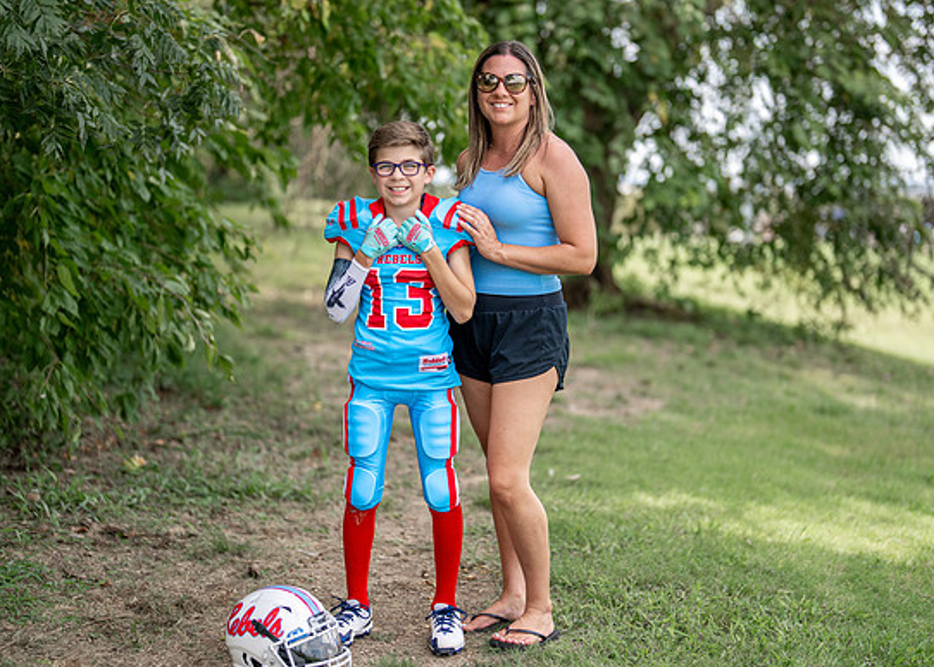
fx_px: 1804
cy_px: 319
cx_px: 471
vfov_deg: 20.9
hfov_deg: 29.0
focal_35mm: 68
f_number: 1.2
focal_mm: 50
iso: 100
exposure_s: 1/2500
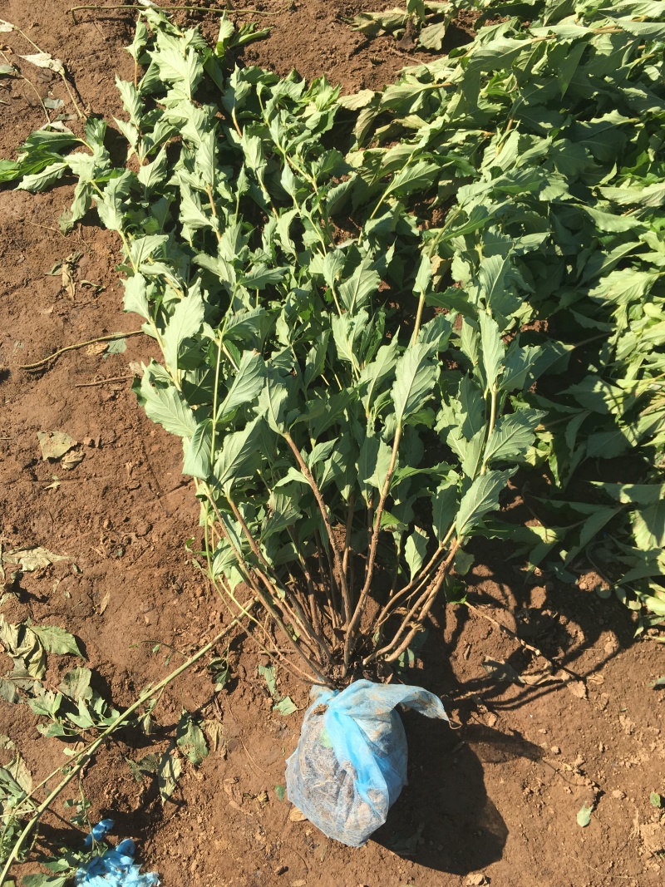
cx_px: 332
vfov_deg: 61.7
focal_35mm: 29
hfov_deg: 48.2
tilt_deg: -73.7
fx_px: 743
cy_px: 444
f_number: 2.2
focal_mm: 4.15
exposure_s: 1/1131
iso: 25
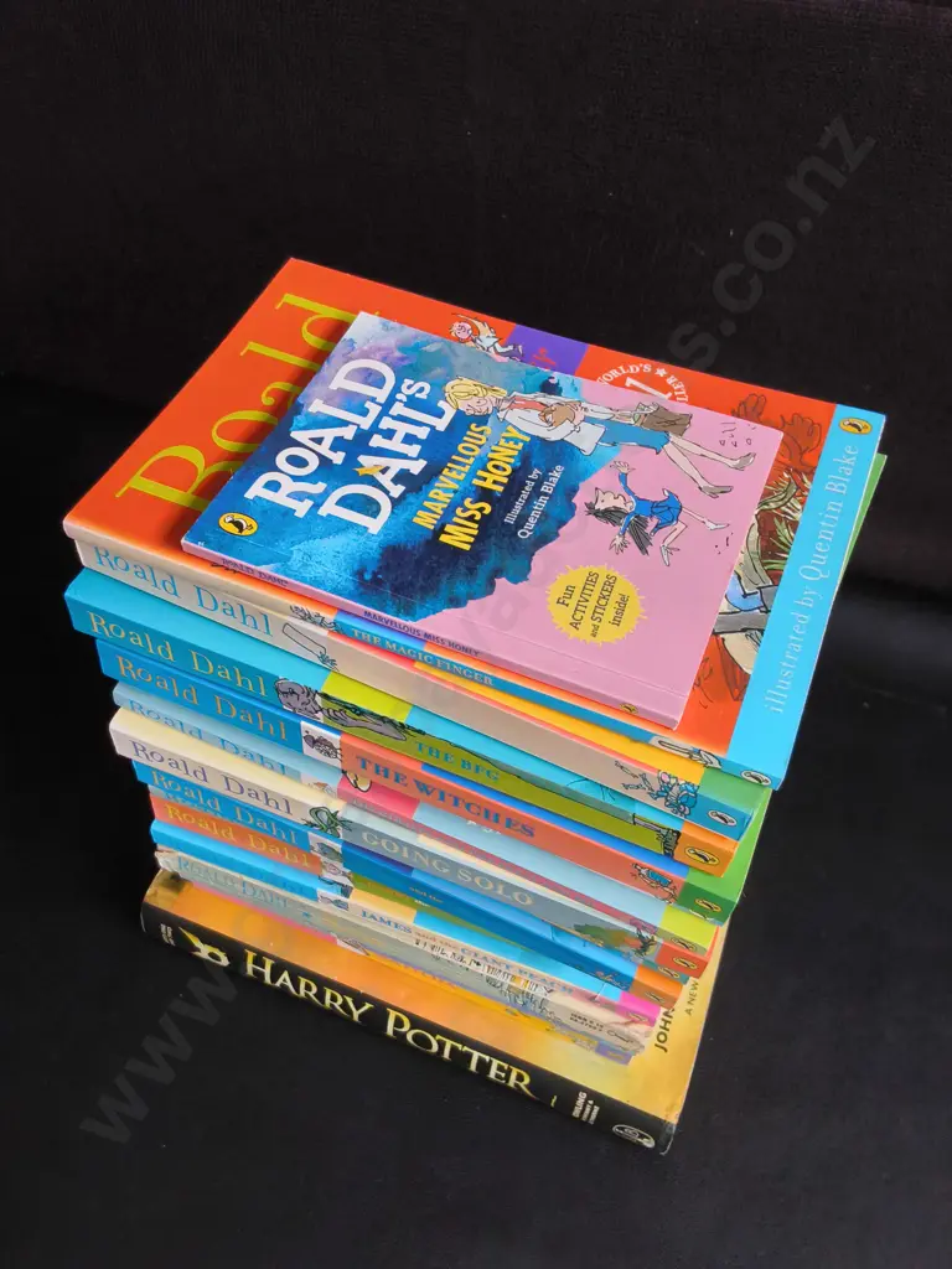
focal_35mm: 27
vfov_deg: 65.3
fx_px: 990
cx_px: 476
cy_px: 634
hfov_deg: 51.4
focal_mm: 2.87
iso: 64
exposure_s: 1/100
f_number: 2
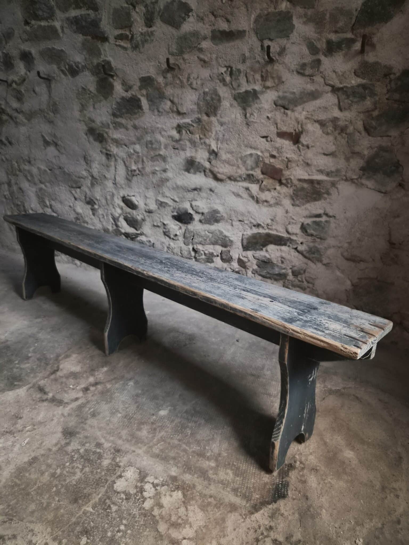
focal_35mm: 23
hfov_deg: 58.9
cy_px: 272
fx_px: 362
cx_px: 204
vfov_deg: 73.9
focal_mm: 5.4
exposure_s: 1/50
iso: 1600
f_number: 1.8
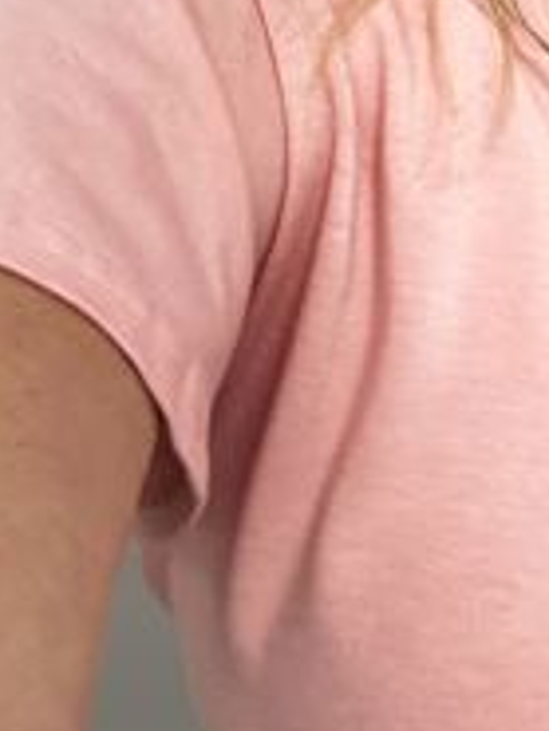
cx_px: 822
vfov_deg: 18.4
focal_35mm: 95
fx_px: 2007
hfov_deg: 14.5
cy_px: -358
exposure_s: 1/60
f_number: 1.9
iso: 125
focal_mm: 2.69
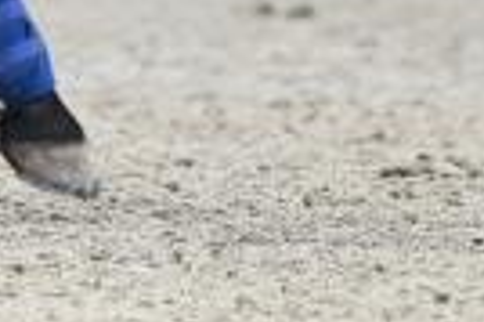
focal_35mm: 2386
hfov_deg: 0.9
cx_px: -177
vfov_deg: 0.6
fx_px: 32039
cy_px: -525
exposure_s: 1/1250
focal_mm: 400
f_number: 5.6
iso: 1000
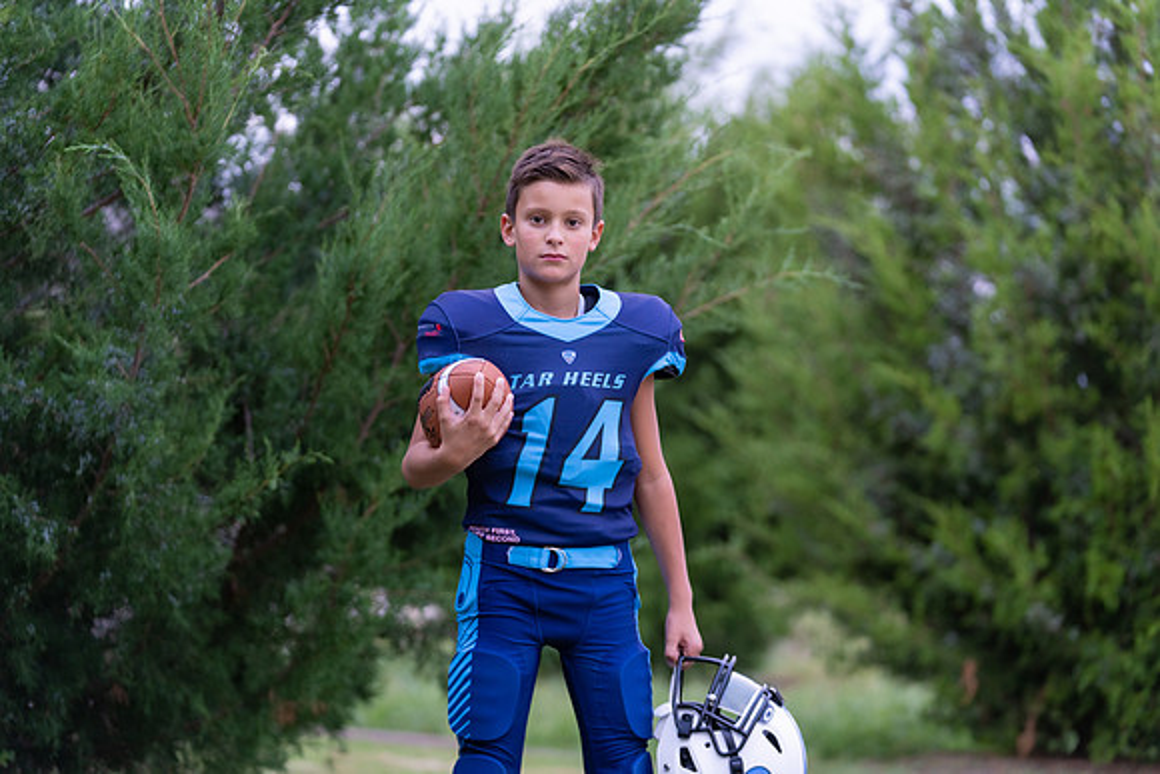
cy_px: 387
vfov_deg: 13.0
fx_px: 3384
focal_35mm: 105
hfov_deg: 19.5
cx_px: 580
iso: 800
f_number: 2.8
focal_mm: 105
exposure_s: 1/320
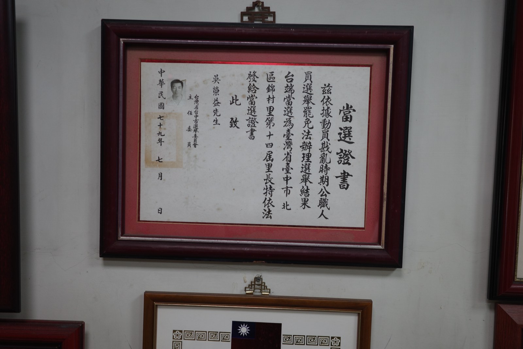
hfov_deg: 48.5
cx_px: 262
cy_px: 174
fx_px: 581
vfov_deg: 33.4
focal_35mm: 40
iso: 320
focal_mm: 26
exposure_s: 1/80
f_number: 2.8
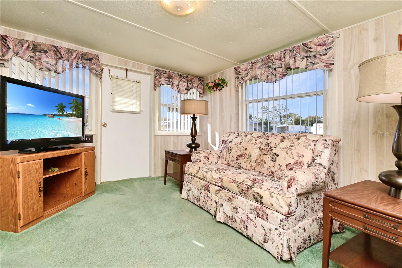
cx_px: 201
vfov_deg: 77.3
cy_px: 134
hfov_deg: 100.4
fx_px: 167
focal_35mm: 15
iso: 400
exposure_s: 1/200
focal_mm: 10
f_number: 13
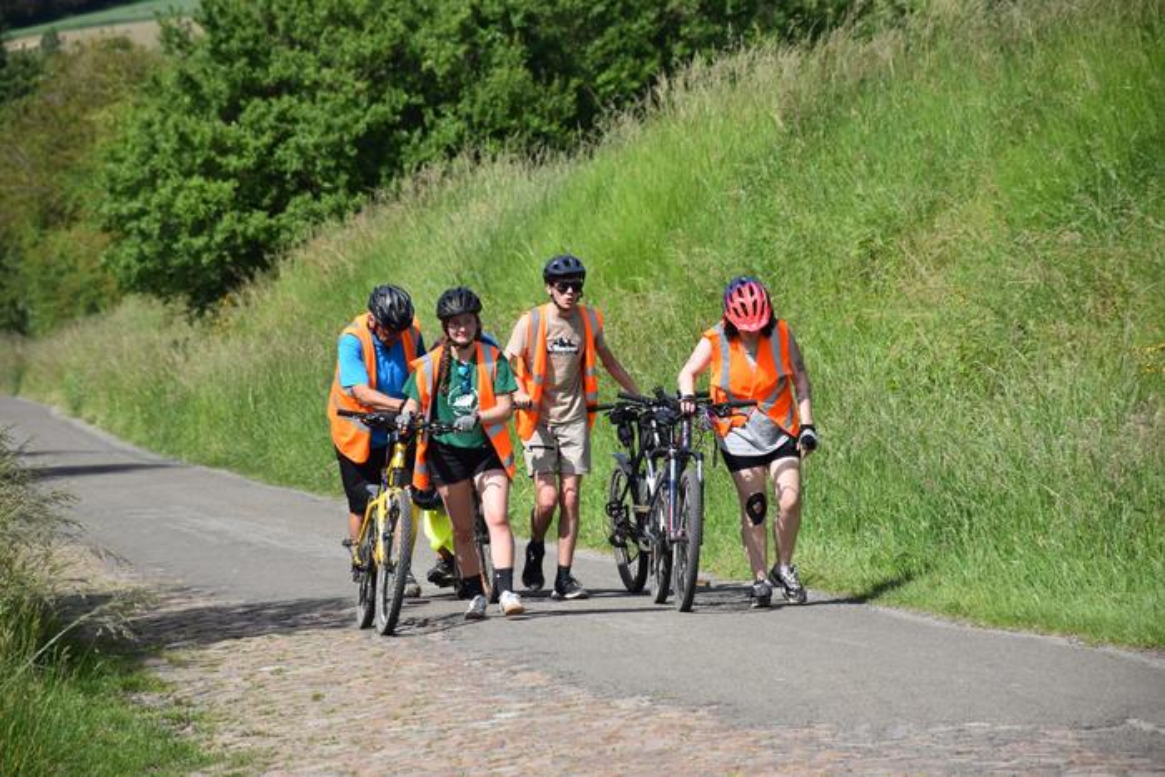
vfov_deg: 6.5
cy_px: 388
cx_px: 582
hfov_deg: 9.8
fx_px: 6797
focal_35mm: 210
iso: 200
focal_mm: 140
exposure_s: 1/640
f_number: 6.3
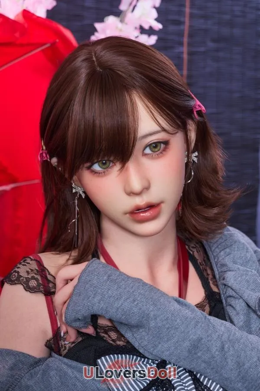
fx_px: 758
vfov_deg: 28.8
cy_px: 196
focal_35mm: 70
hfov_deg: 19.5
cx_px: 130
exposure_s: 1/160
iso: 100
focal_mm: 70
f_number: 7.1
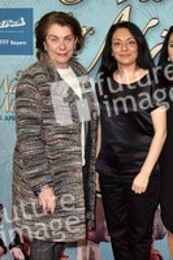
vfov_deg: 33.3
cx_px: 155
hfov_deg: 22.1
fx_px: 433
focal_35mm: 60
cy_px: 160
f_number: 5.6
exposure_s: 1/125
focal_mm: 30
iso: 1000
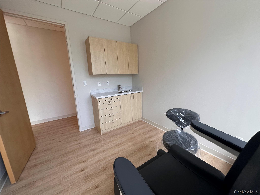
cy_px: 98
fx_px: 105
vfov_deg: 85.7
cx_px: 130
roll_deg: +3.8
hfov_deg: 102.1
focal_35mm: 14
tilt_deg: -7.9
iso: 160
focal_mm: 2.22
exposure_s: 1/120
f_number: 2.2
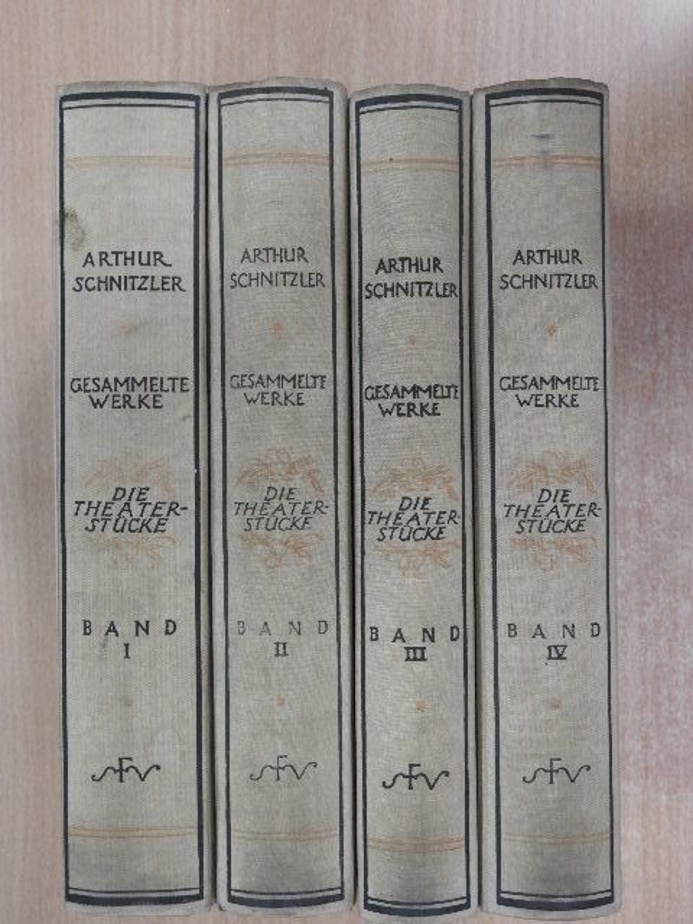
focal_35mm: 45
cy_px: 462
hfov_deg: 32.2
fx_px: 1201
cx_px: 346
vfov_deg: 42.1
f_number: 4
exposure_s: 1/13
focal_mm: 8.1
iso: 400
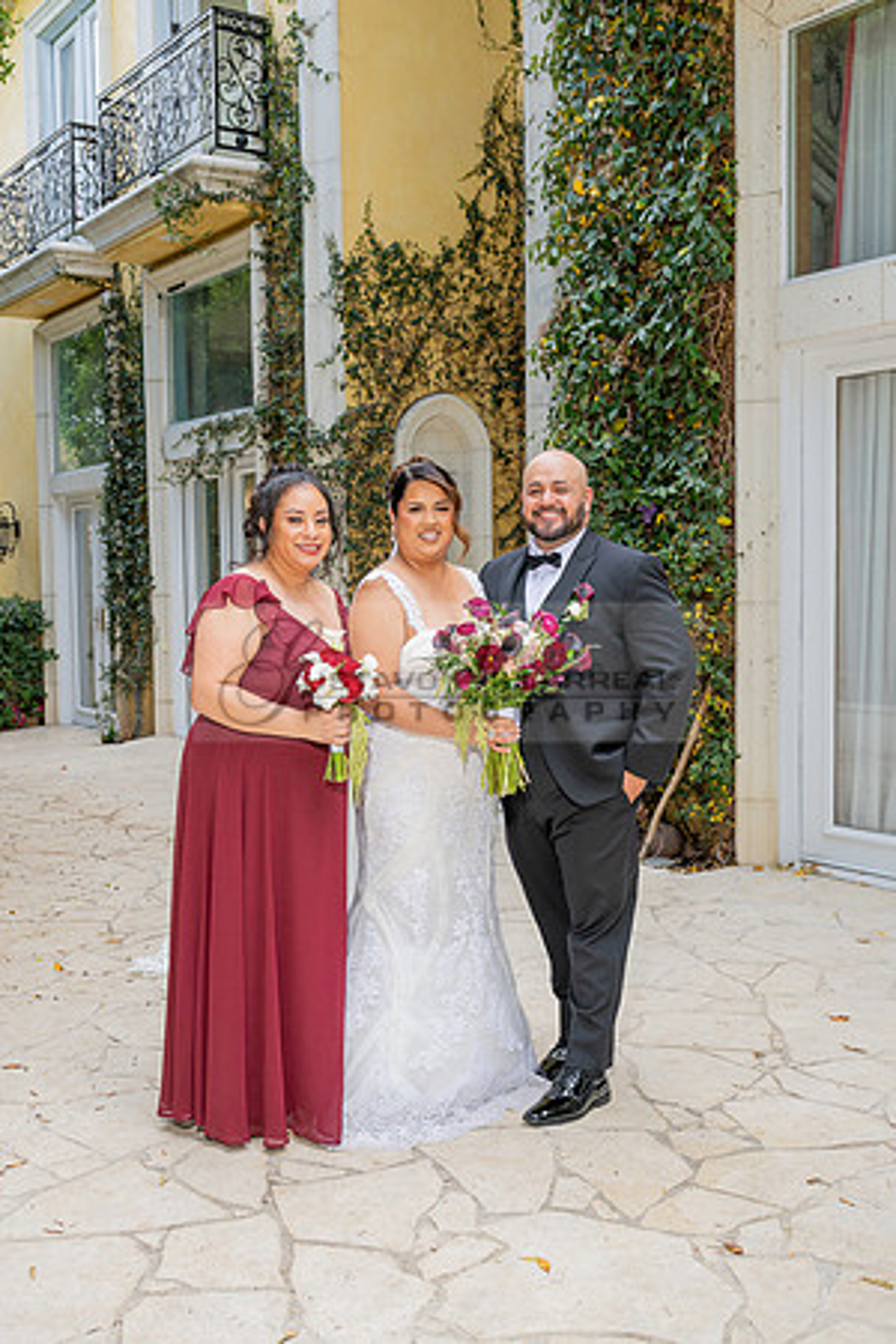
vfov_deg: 51.9
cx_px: 448
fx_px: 1381
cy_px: 672
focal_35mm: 37
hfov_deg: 35.9
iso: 200
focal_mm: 37
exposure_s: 1/200
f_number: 5
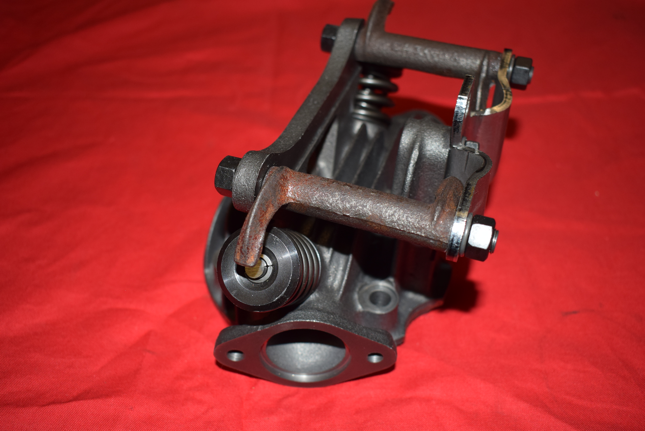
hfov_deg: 53.1
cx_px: 322
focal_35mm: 36
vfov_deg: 36.9
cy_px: 216
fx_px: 645
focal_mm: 24
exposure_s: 1/200
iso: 400
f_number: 5
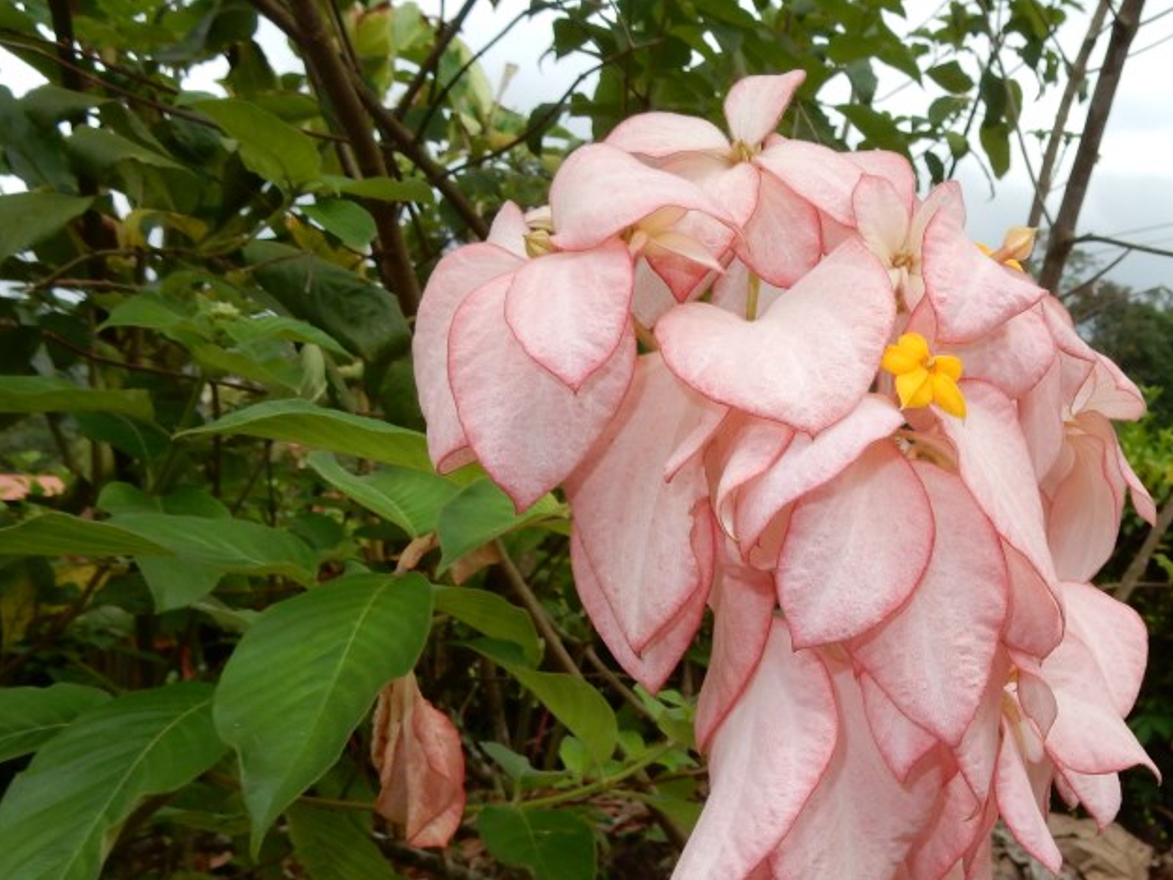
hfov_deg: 44.4
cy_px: 662
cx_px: 867
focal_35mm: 41
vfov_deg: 34.4
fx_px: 1389
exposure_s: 1/640
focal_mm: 4.5
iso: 125
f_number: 3.7
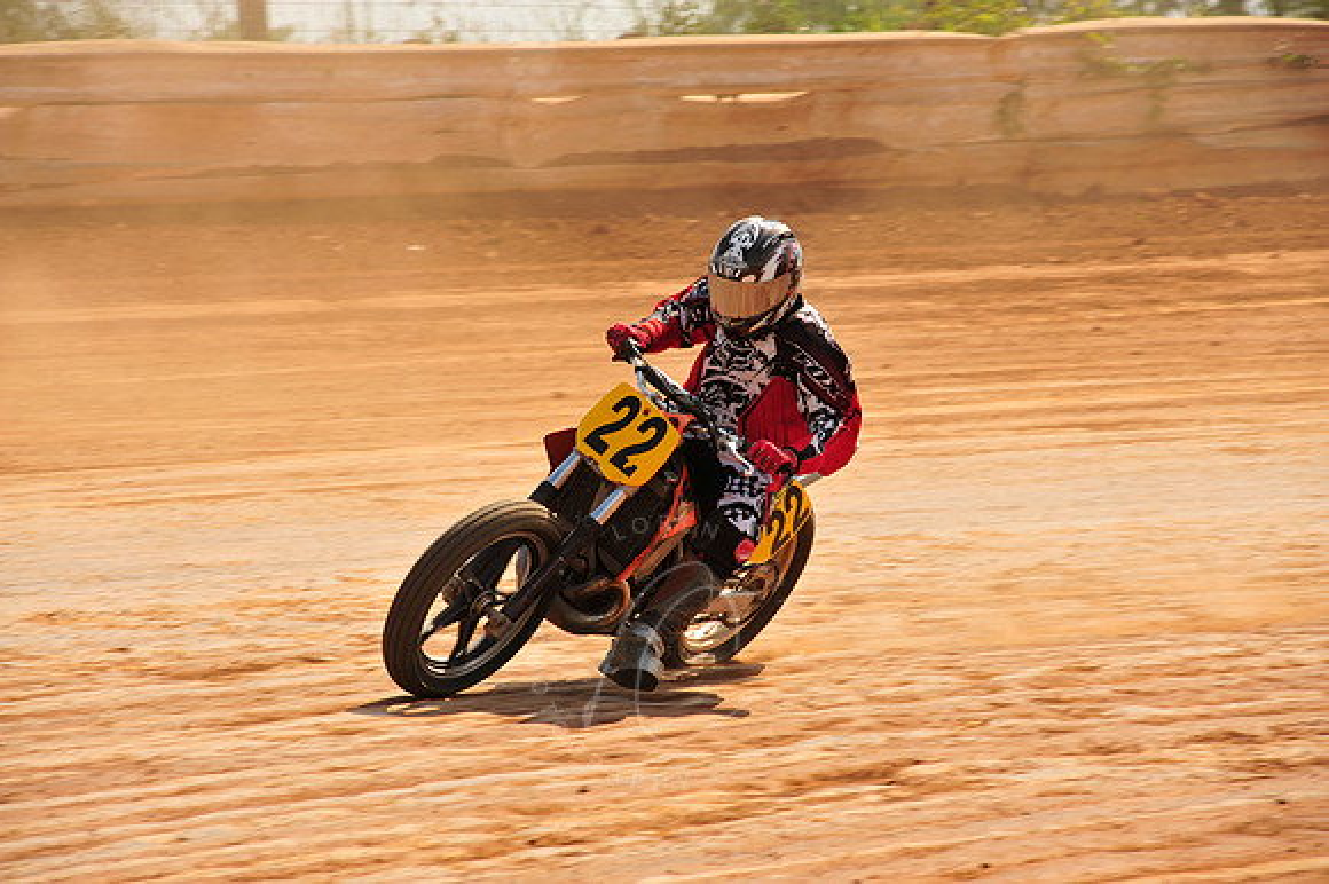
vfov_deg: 6.9
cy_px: 442
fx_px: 7379
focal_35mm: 200
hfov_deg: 10.3
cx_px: 664
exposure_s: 1/400
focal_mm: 200
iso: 200
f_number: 9
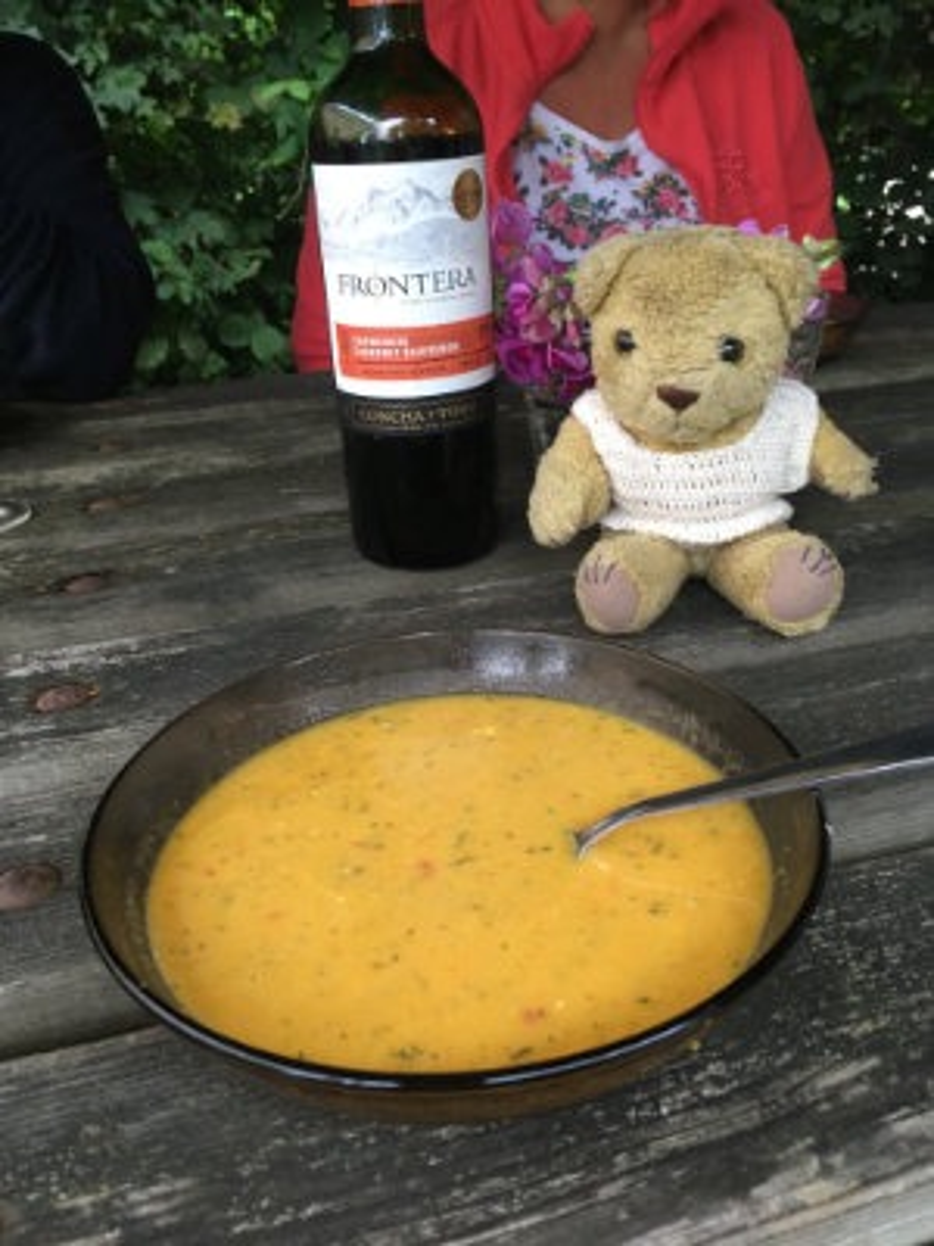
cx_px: 467
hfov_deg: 48.2
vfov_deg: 61.7
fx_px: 1043
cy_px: 623
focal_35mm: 29
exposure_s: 1/33
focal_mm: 4.2
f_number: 2.2
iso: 125
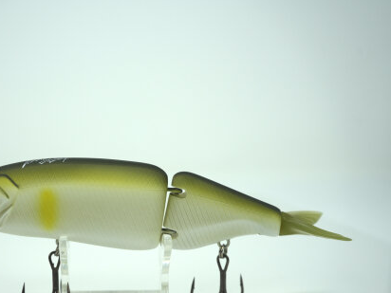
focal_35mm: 49
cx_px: 121
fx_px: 553
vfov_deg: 29.6
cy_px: 180
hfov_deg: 38.3
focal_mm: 35
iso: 200
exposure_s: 1/250
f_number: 5.6
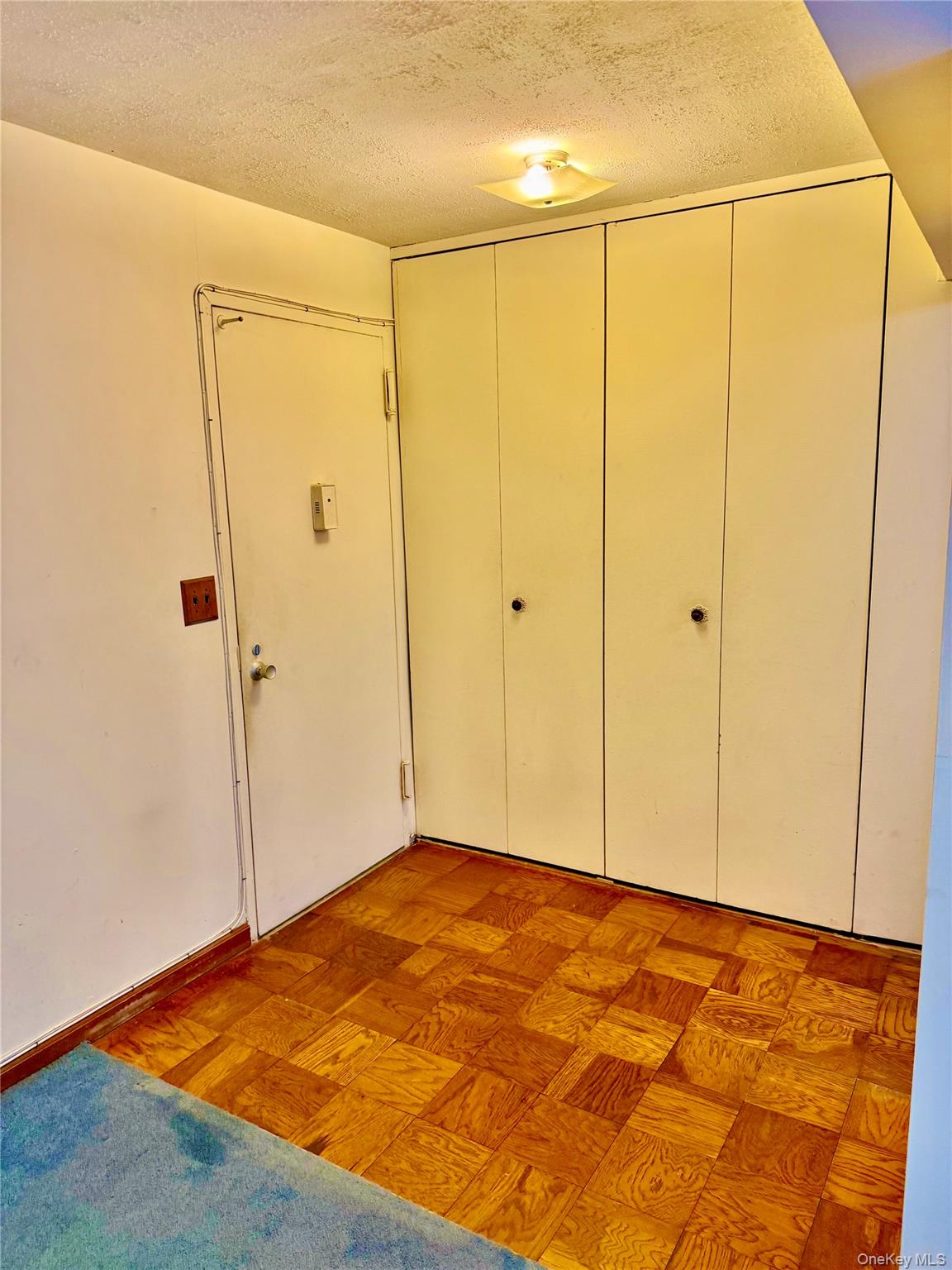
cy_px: 635
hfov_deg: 56.8
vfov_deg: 71.6
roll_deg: +0.9
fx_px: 880
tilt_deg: -9.5
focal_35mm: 24
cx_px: 476
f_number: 1.78
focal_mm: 6.76
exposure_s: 1/120
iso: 125
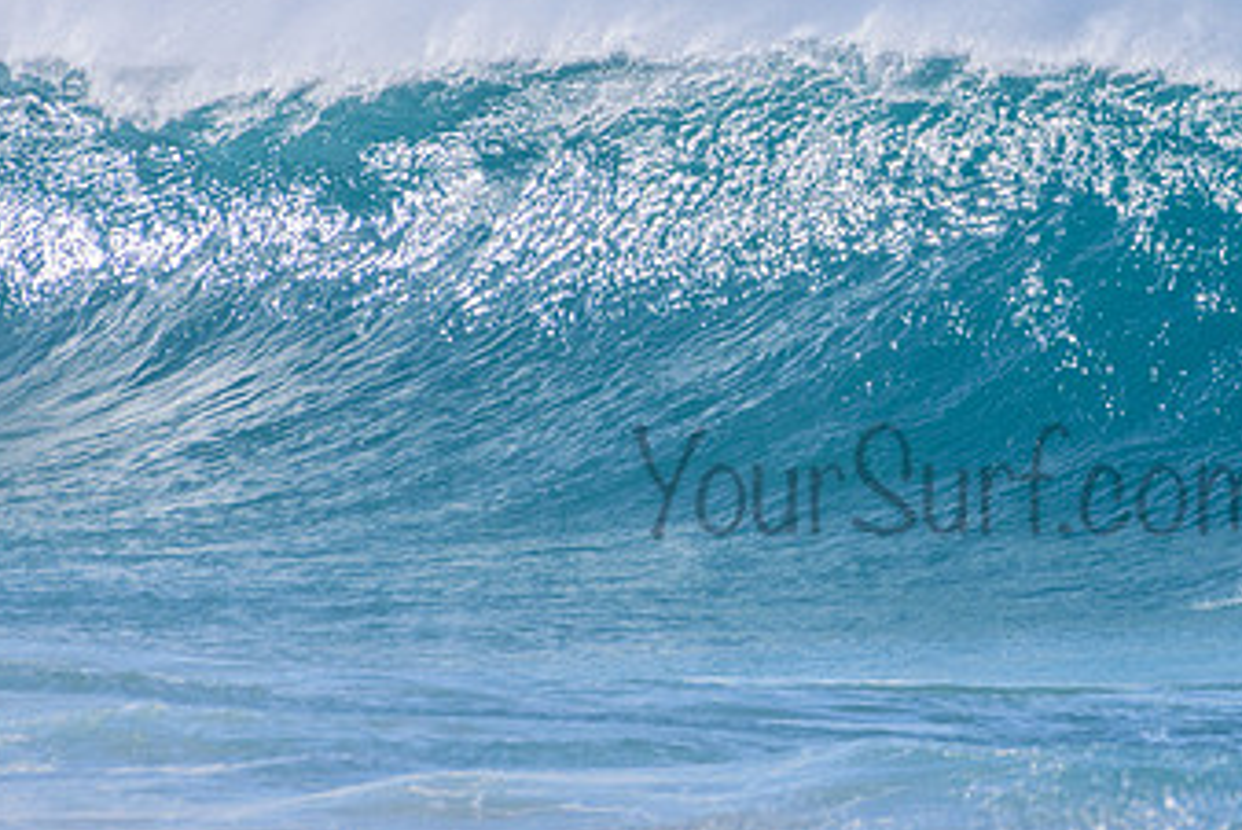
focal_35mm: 1406
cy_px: 403
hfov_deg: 1.5
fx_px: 48547
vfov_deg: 1.0
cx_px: 1085
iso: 280
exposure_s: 1/2000
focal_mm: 500
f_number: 5.6
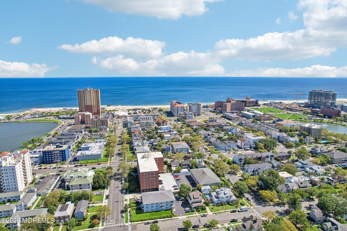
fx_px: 212
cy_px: 116
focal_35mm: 22
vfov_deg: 57.2
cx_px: 174
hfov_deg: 78.6
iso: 100
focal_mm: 8.4
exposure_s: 1/2000
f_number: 2.8
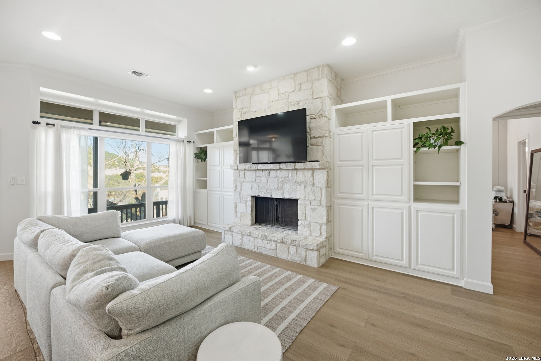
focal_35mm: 13
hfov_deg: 108.3
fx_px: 195
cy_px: 180
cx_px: 270
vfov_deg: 85.4
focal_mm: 9
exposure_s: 1/60
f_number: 6.3
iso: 200
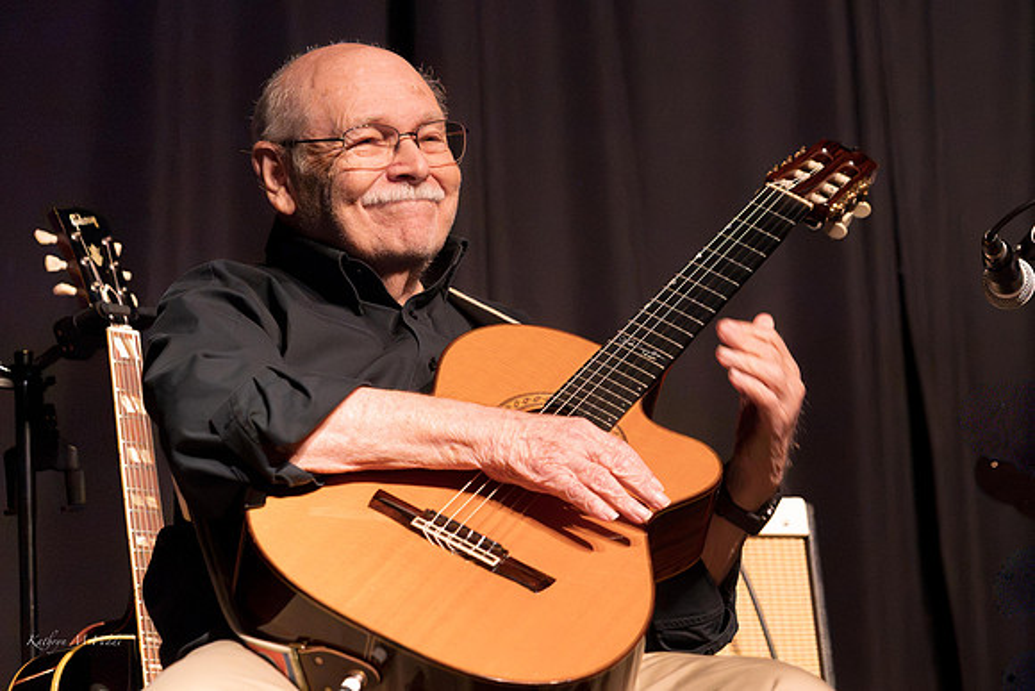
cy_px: 312
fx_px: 4172
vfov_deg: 9.5
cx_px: 531
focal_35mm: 145
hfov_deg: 14.1
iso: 8000
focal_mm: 132
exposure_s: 1/160
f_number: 6.3
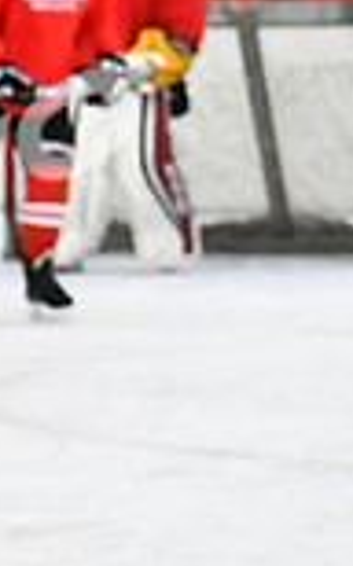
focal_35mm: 587
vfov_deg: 3.6
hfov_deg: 2.2
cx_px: -669
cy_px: 524
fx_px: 9052
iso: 5000
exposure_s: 1/1250
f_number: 2.8
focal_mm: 102
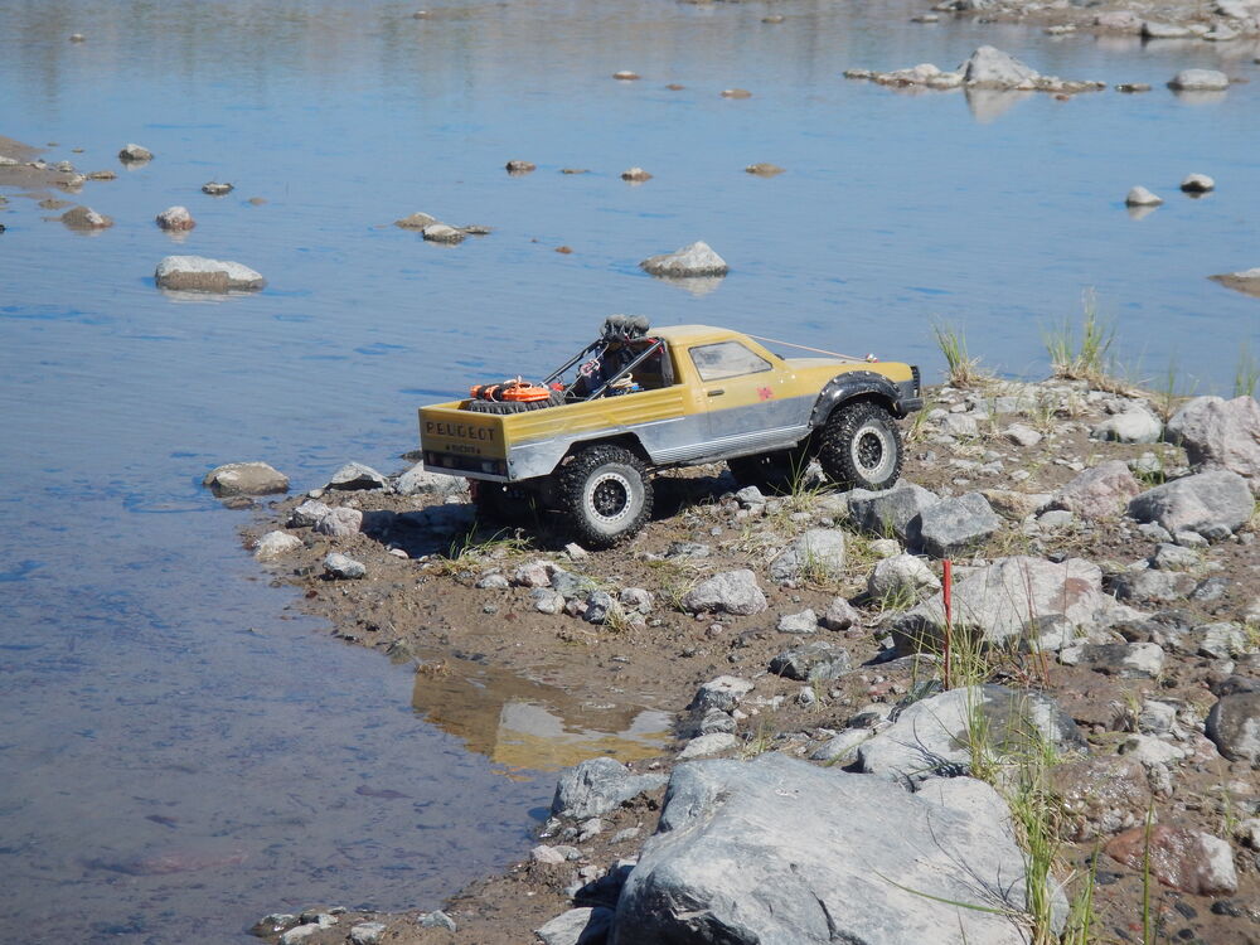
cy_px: 472
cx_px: 630
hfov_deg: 15.4
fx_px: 4659
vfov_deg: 11.6
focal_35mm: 128
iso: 125
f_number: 4.7
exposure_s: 1/1000
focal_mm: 22.9
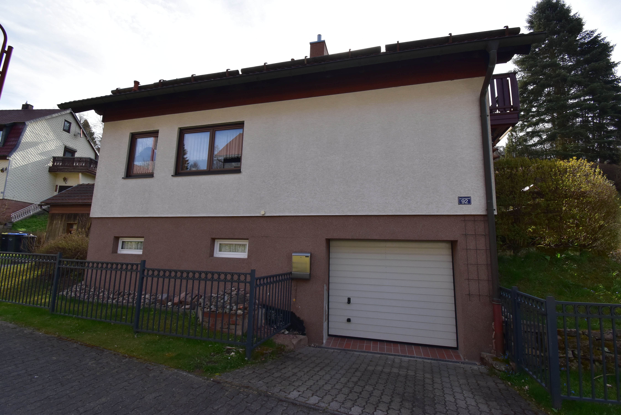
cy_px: 208
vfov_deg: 77.4
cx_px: 310
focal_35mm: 15
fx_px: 259
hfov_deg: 100.4
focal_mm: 10
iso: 400
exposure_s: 1/320
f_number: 10
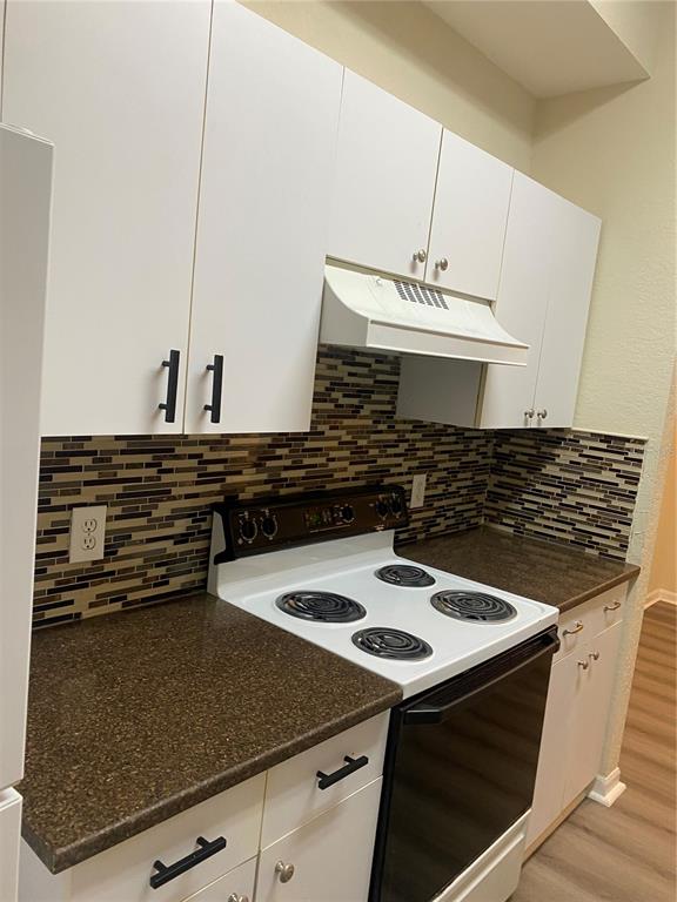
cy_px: 451
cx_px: 338
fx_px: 678
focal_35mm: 26
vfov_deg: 67.3
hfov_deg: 53.1
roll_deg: -4.9
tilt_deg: -7.4
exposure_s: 1/60
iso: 160
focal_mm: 4.25
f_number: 1.8
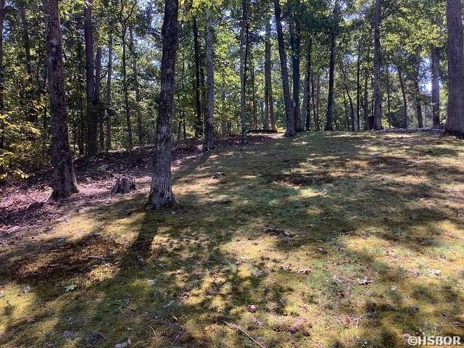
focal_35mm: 31
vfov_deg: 45.4
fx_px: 416
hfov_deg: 58.4
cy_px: 174
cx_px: 232
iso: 25
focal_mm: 3.3
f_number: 2.4
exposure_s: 1/120
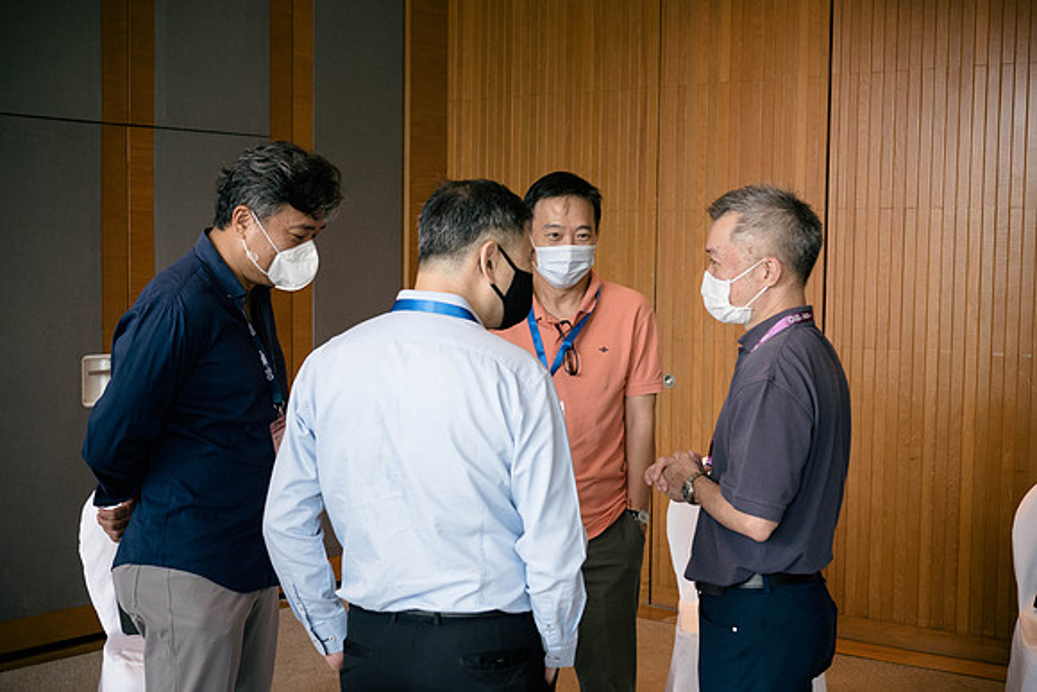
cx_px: 518
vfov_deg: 25.5
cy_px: 346
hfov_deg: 37.5
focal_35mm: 53
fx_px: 1528
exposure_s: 1/125
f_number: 2.8
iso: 640
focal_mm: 25
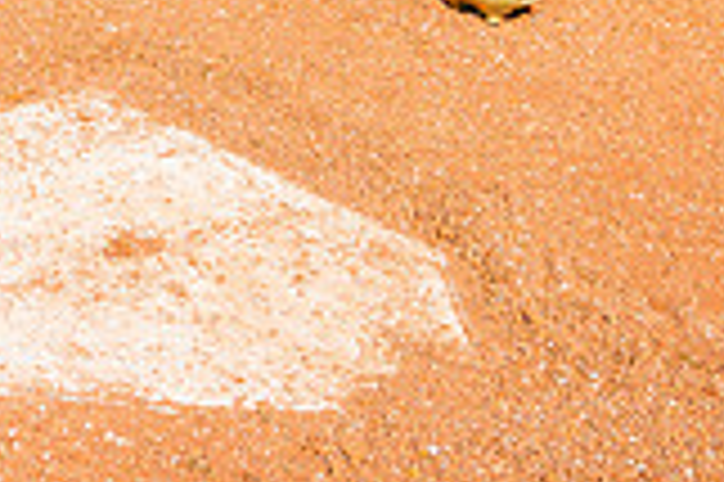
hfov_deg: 18.6
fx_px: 2190
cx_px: 162
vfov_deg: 11.2
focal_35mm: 109
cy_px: -518
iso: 100
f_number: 9
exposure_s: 1/125
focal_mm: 39
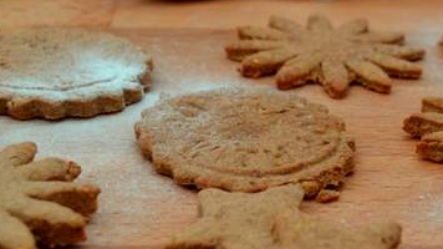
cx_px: 340
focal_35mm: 106
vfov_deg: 11.4
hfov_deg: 20.0
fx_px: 1245
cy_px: 127
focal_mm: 30
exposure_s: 1/20
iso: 400
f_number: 4.5
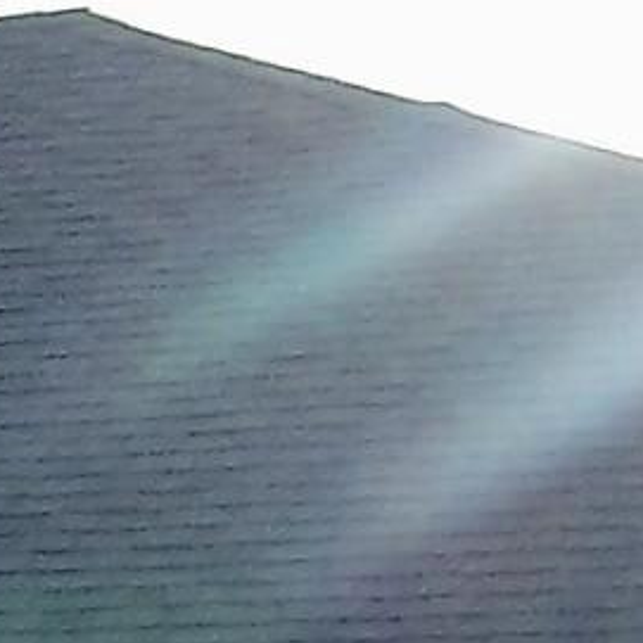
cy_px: 1707
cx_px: -1313
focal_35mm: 307
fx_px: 6452
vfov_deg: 5.5
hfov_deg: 5.4
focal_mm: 6.3
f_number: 2.8
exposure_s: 1/750
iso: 80
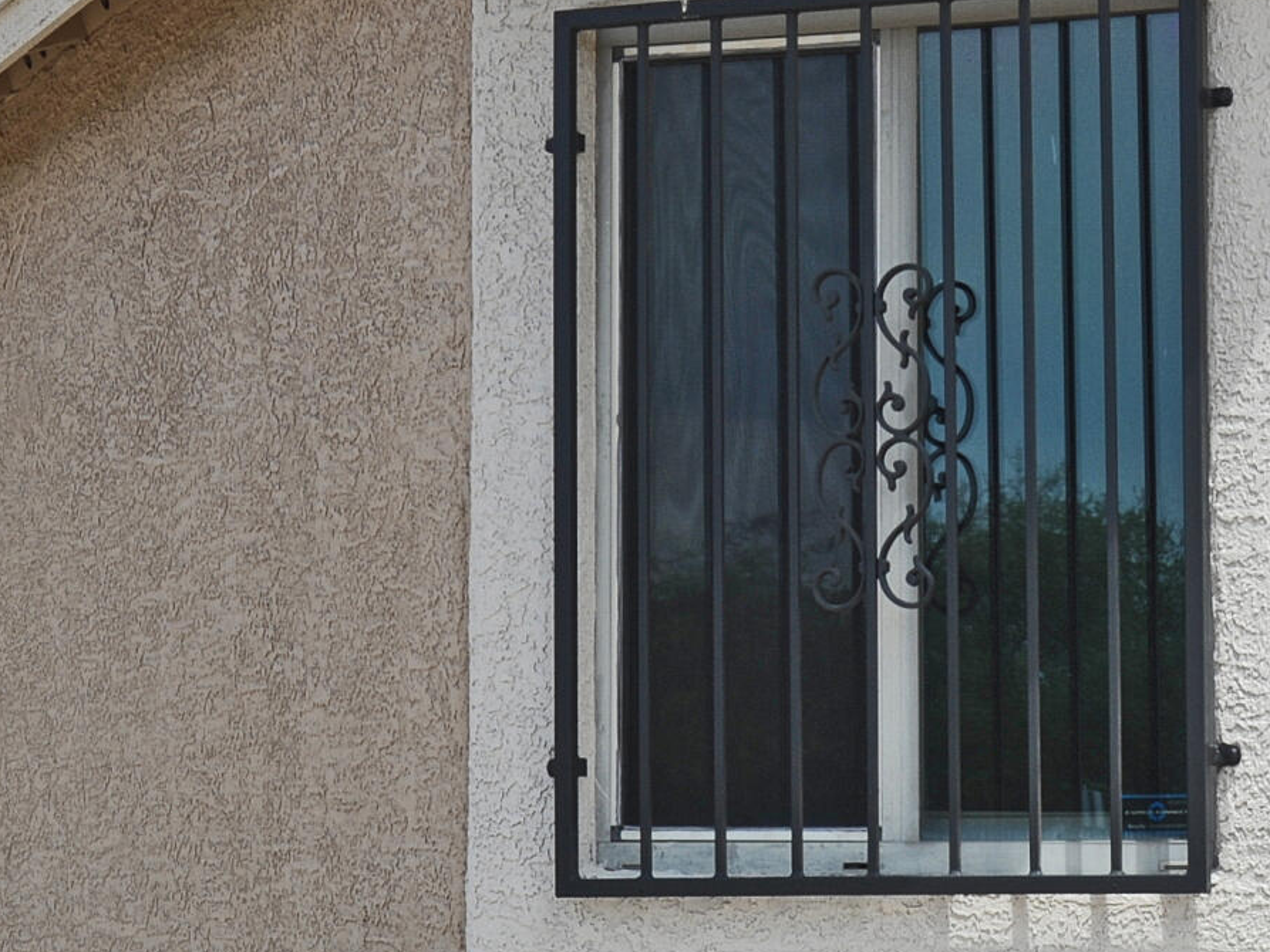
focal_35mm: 113
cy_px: 537
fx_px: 4146
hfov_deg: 17.3
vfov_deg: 13.1
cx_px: 934
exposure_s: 1/200
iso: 200
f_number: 11
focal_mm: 35
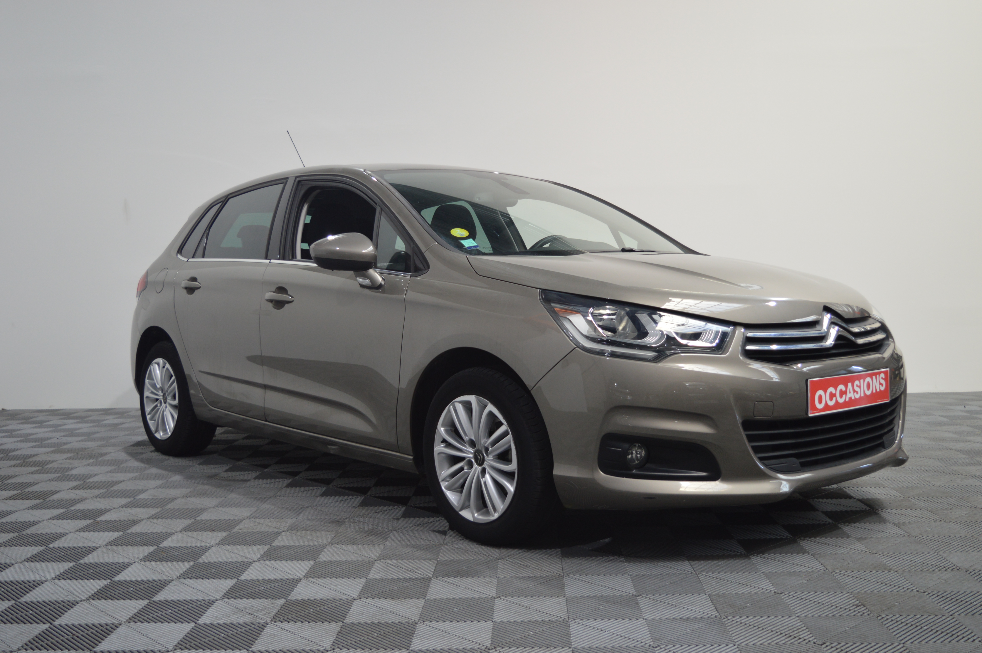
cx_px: 491
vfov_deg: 36.8
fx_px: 981
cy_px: 326
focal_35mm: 36
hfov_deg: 53.2
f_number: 4
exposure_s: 1/50
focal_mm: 24
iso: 400
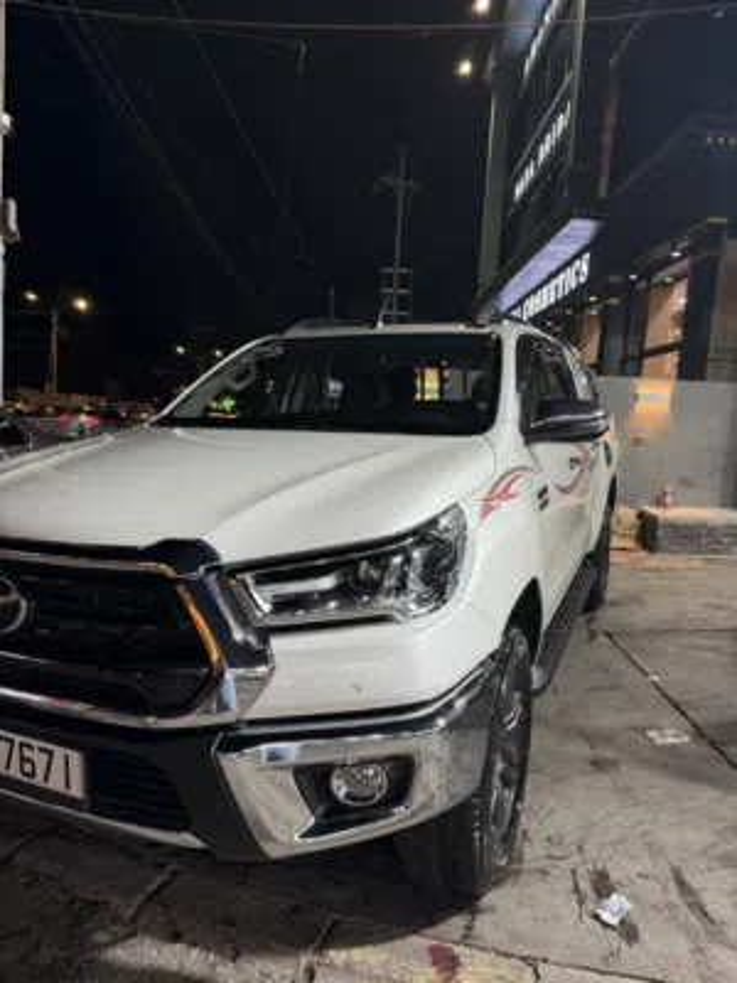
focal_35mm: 24
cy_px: 492
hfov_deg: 56.8
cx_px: 368
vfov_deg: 71.6
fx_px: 681
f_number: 1.78
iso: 160
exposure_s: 1/100
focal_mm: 6.76
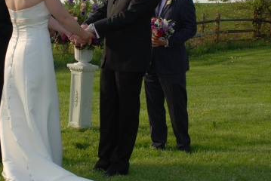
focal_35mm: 87
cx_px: 65
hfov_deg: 23.1
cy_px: 46
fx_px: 655
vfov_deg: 15.7
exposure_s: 1/160
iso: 100
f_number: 6.3
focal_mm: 26
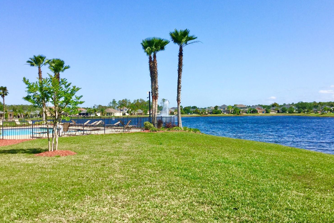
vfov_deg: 37.9
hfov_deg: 54.4
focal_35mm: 35
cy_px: 109
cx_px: 177
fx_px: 325
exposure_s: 1/1274
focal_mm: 3.3
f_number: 2.4
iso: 25
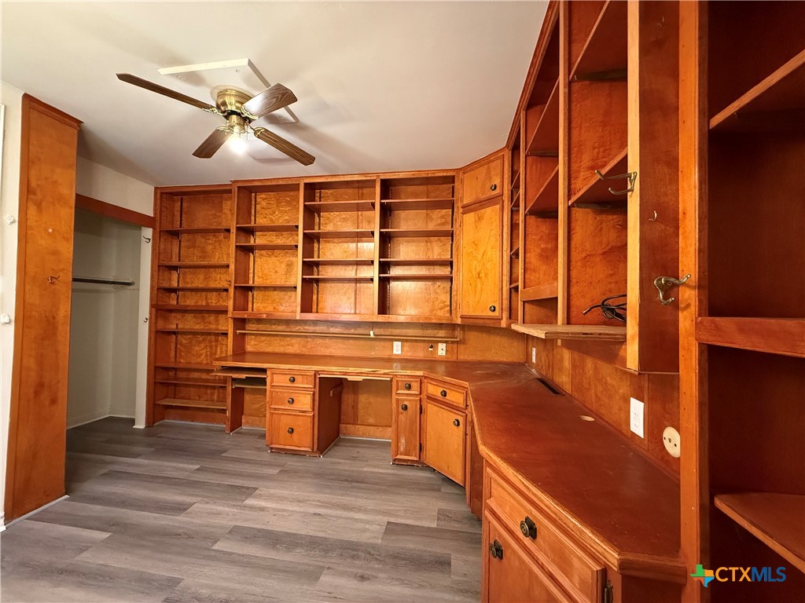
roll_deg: -1.1
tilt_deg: +0.8
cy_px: 302
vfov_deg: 85.7
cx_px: 402
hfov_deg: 102.1
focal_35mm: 14
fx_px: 326
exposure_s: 1/60
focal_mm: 2.22
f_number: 2.2
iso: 1000
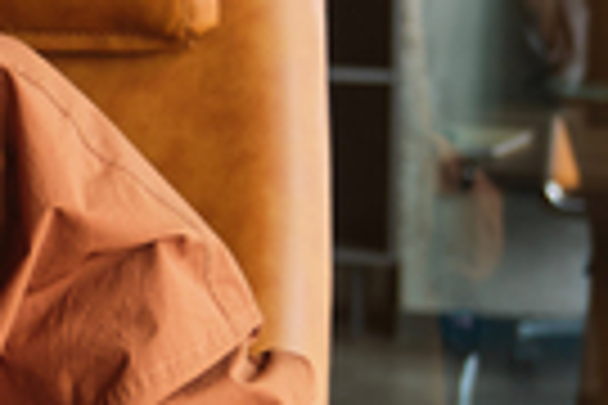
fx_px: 2246
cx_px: -491
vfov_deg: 10.2
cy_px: -40
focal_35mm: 133
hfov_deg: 13.7
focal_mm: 20
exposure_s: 1/125
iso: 160
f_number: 2.8
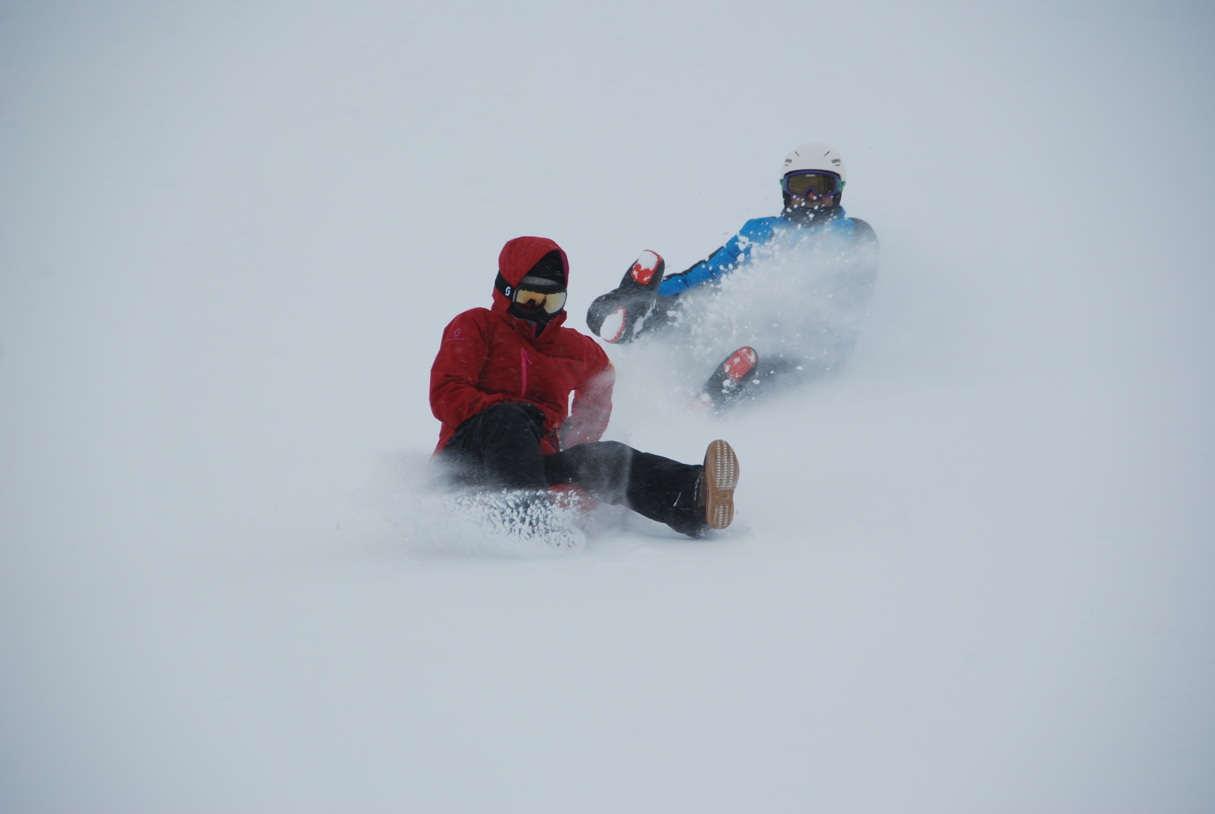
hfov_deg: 10.1
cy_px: 407
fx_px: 6843
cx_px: 608
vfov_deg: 6.8
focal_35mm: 202
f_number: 5.6
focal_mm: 135
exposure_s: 1/500
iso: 100
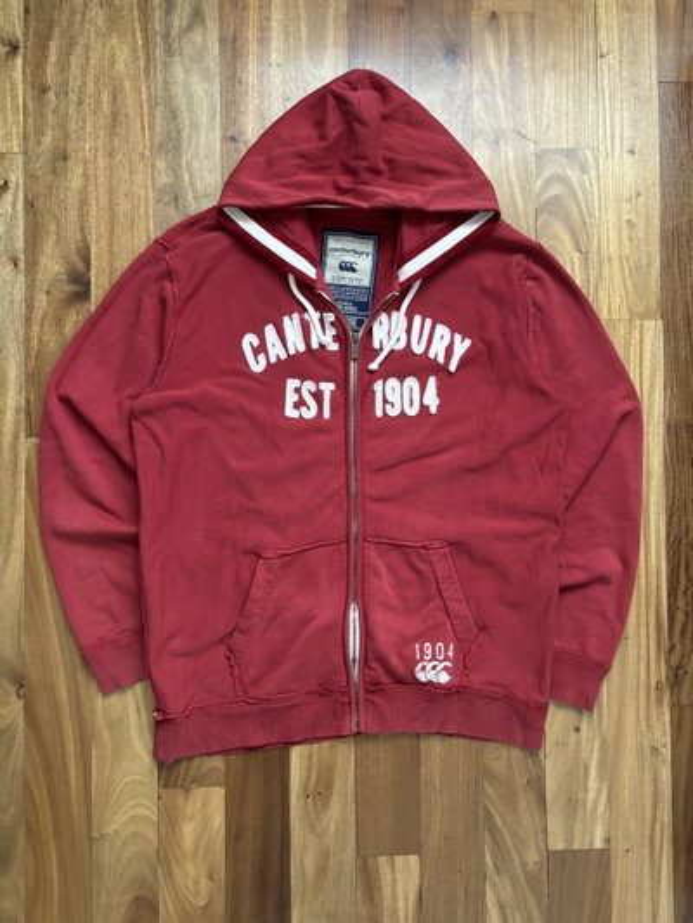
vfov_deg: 67.3
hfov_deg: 53.1
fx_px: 694
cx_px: 346
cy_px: 462
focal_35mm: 26
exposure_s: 1/60
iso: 500
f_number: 1.6
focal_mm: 5.96
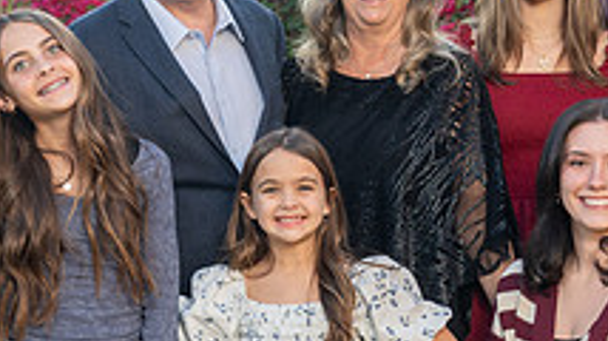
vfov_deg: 10.9
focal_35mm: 111
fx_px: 1788
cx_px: 457
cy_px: 189
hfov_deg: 19.2
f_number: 4
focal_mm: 39
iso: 250
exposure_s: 1/200
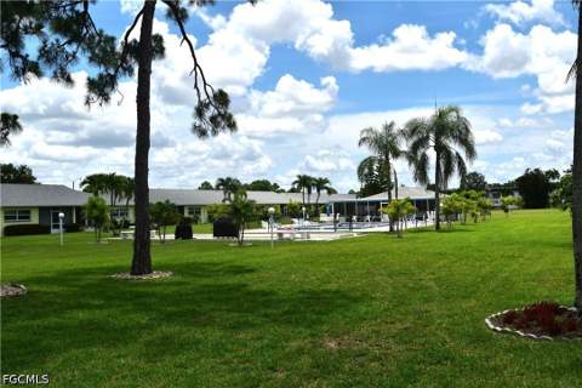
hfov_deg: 53.1
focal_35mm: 36
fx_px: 582
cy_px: 194
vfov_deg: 36.9
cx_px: 291
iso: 100
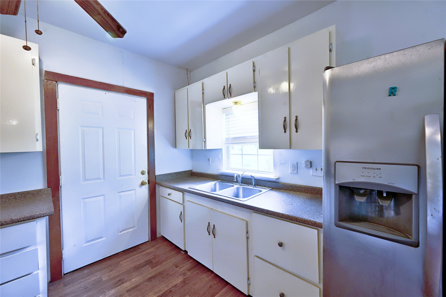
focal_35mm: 14
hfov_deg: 104.3
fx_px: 173
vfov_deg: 81.1
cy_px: 148
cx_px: 223
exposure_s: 1/8
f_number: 8
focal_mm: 14
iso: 400
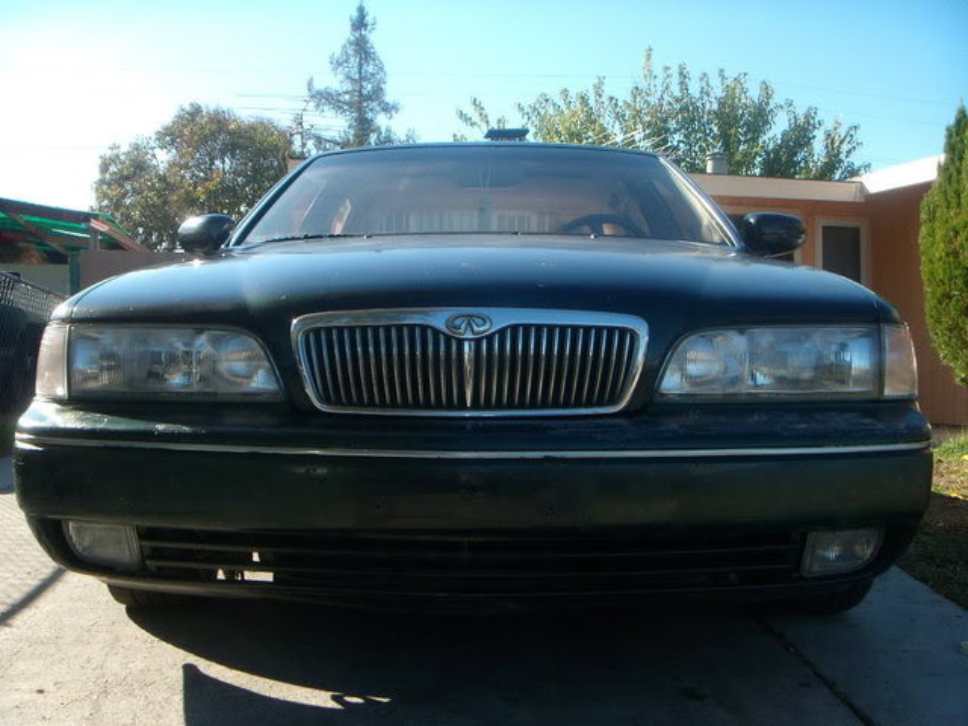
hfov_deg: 49.0
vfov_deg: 37.7
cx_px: 484
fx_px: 1063
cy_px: 363
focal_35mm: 38
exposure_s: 1/154
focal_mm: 6.4
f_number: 5.7
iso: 64
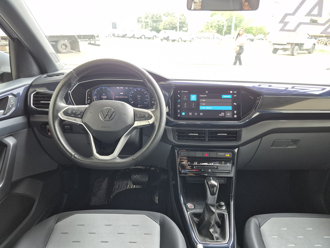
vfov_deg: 58.9
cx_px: 165
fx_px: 219
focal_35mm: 23
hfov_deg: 73.9
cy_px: 124
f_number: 1.8
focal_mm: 5.4
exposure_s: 1/120
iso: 800
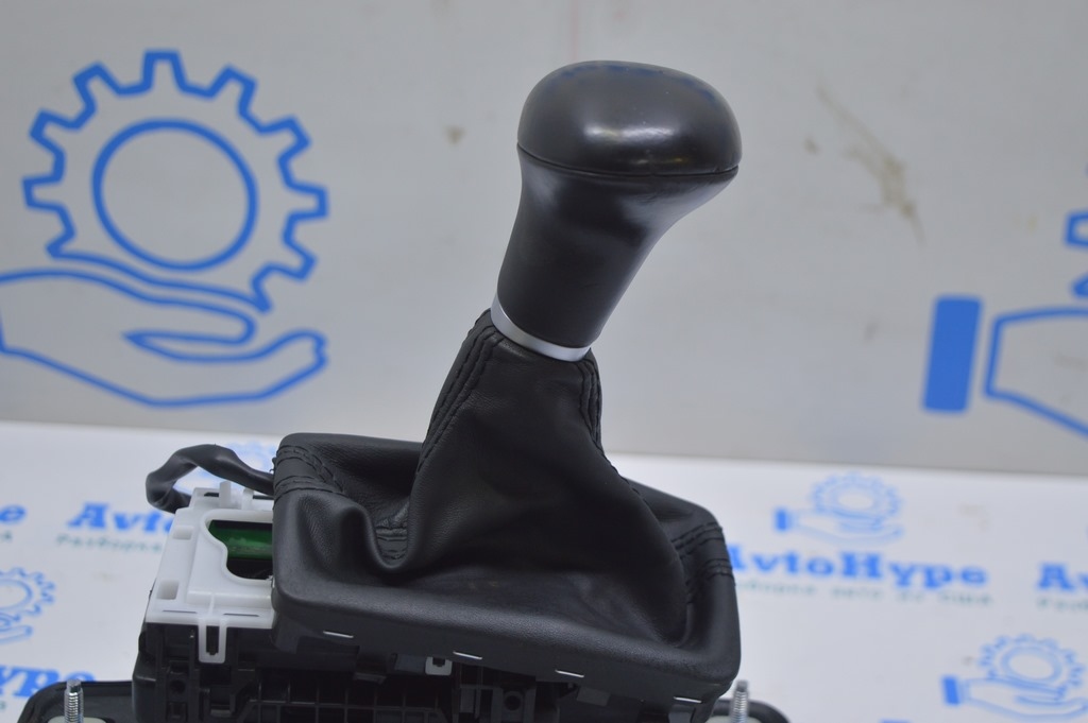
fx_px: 2038
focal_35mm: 68
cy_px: 362
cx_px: 544
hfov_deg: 29.9
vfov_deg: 20.1
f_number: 5.6
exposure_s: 1/25
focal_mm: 45
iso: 400
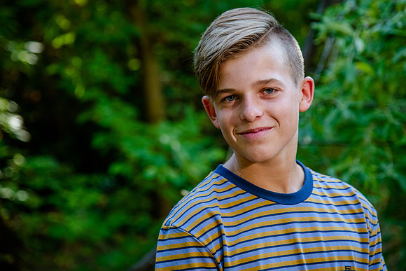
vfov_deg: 11.8
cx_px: 198
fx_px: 1309
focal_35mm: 116
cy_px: 114
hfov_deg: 17.6
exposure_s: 1/320
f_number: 4
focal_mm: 100
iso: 800
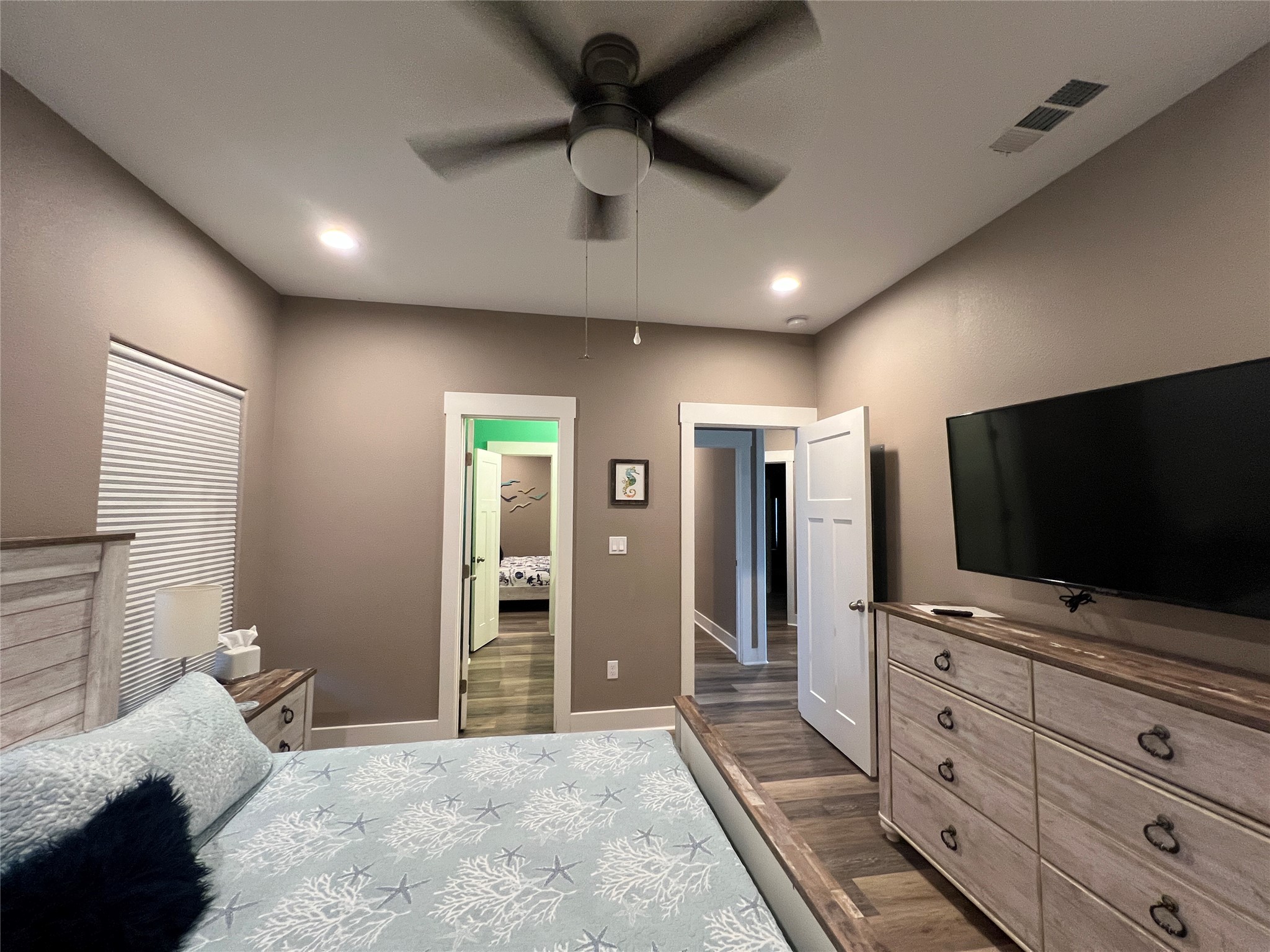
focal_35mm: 13
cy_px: 476
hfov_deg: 106.2
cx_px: 635
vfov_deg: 89.9
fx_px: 477
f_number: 1.8
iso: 320
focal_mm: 1.57
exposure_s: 1/60
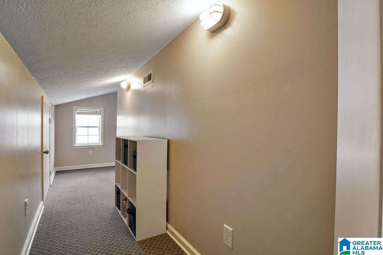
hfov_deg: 96.7
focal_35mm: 16
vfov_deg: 73.8
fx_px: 170
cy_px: 128
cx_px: 192
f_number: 8
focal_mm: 11
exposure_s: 1/4
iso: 200
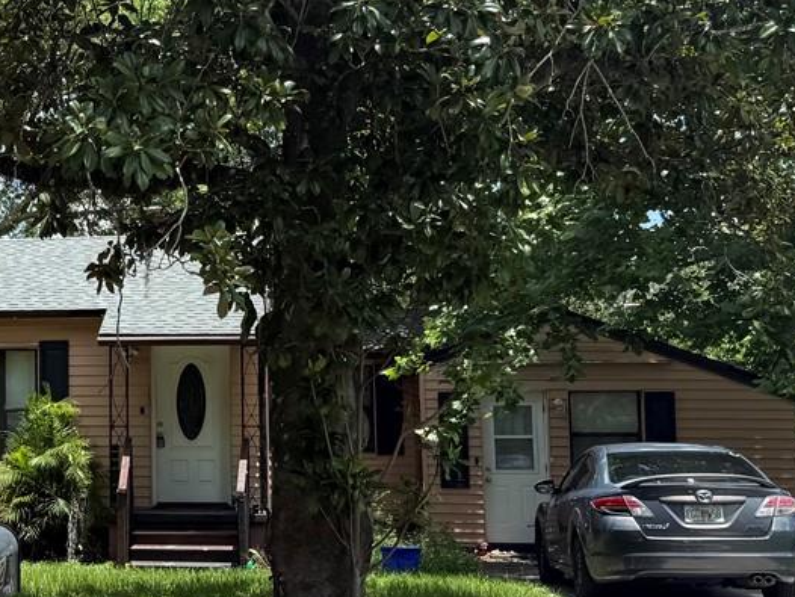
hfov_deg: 25.6
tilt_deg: +4.2
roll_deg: +2.2
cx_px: 42
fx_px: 1677
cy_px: 290
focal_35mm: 73
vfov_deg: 20.2
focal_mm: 6.76
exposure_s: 1/1812
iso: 80
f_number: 1.78
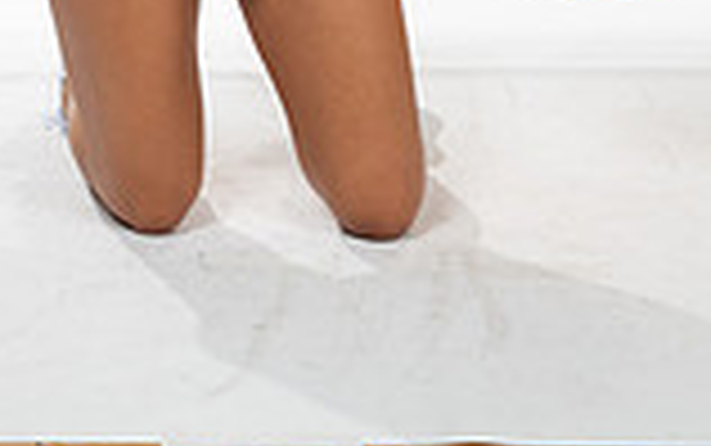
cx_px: 207
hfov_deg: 13.0
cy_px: -500
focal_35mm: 160
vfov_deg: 7.8
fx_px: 3103
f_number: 7.1
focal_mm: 55
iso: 800
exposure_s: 1/320
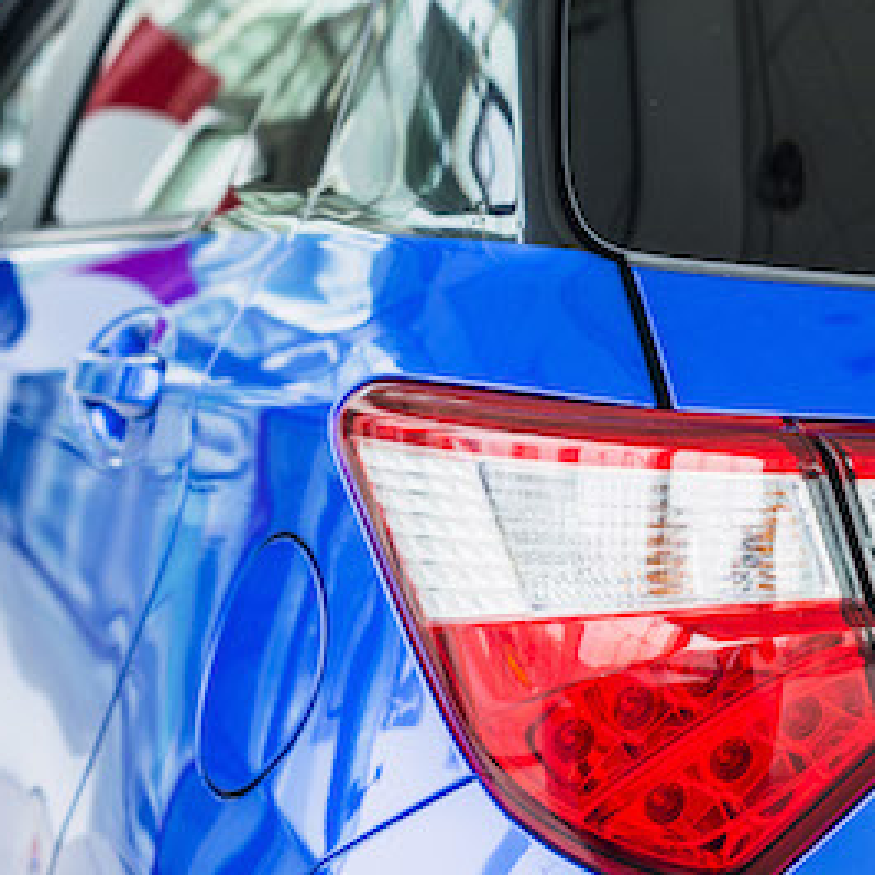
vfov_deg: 19.5
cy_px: 333
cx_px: 579
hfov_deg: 19.4
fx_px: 2545
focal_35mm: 89
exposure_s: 1/160
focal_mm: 50
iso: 320
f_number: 4
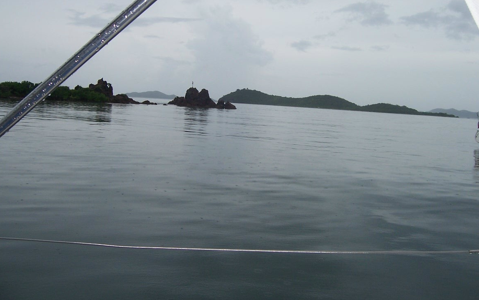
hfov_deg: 54.0
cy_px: 131
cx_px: 236
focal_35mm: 36
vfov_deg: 35.3
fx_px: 470
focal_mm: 5.5
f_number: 3.4
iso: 80
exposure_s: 1/750
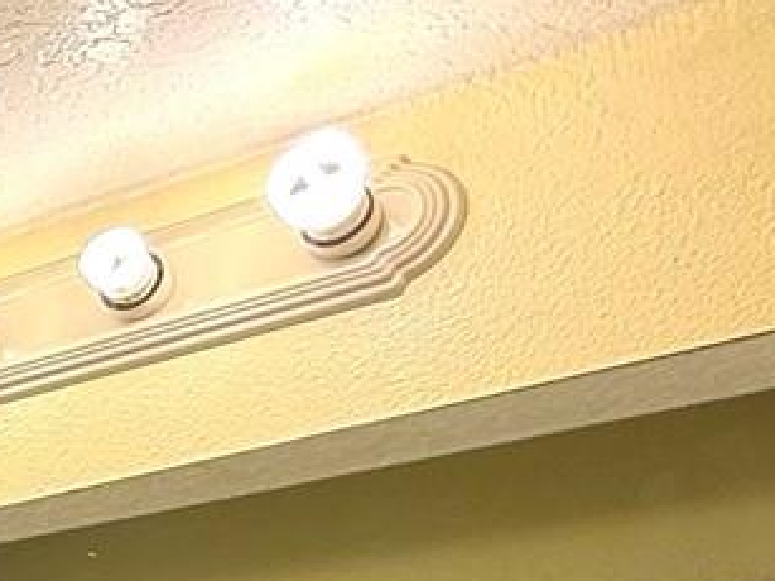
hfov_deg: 17.1
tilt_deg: -0.2
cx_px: -881
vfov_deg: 16.6
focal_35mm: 73
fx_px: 1634
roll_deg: +0.1
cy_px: 1063
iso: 64
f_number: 2.2
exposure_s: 1/144
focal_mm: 2.22
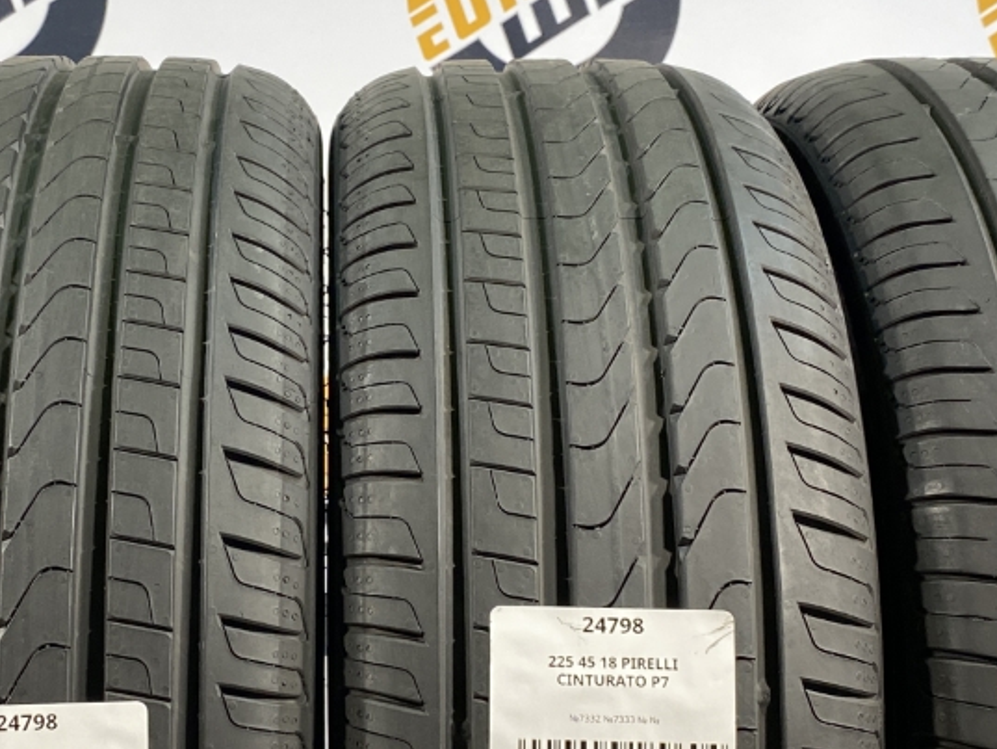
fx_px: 1786
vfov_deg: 23.6
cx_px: 345
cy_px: 459
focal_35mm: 62
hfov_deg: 31.0
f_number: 1.8
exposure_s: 1/100
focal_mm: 4.25
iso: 80
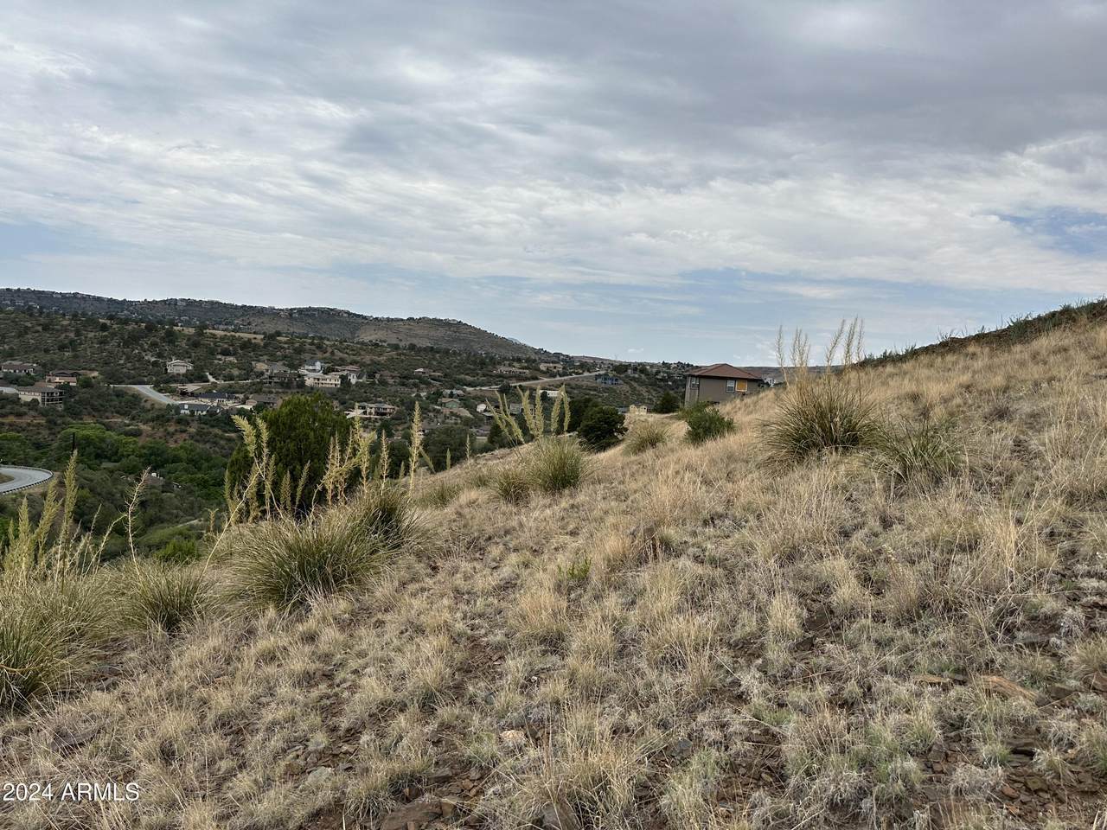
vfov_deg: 56.8
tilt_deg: -3.9
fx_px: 768
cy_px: 415
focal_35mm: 24
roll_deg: -3.5
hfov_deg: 71.6
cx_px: 554
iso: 80
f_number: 1.78
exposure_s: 1/6211
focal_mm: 6.86
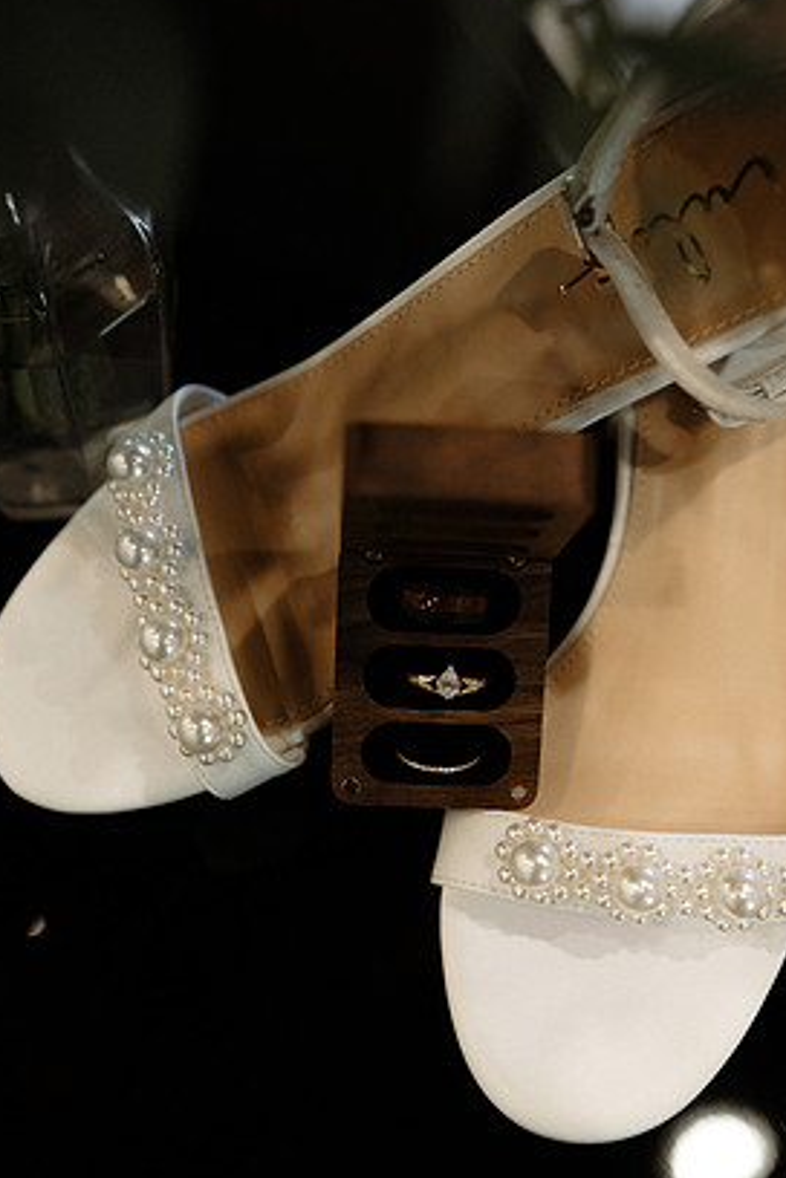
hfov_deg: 31.2
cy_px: 606
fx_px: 1408
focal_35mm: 43
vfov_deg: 45.4
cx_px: 367
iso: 400
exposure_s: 1/250
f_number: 1.8
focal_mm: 26
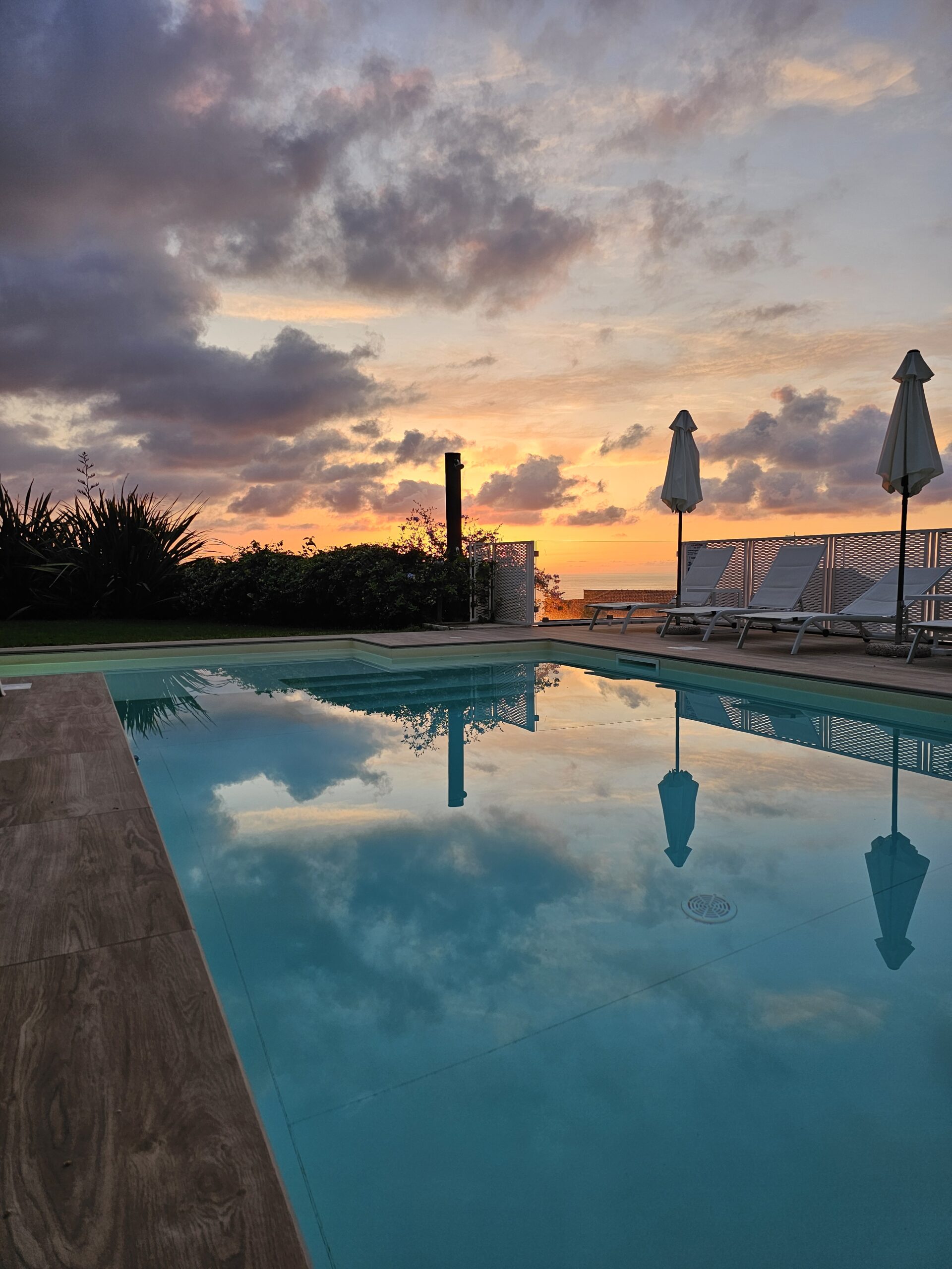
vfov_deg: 73.9
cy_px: 634
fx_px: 843
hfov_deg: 58.9
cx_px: 476
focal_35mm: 23
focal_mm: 6.3
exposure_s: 1/180
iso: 25
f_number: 1.7
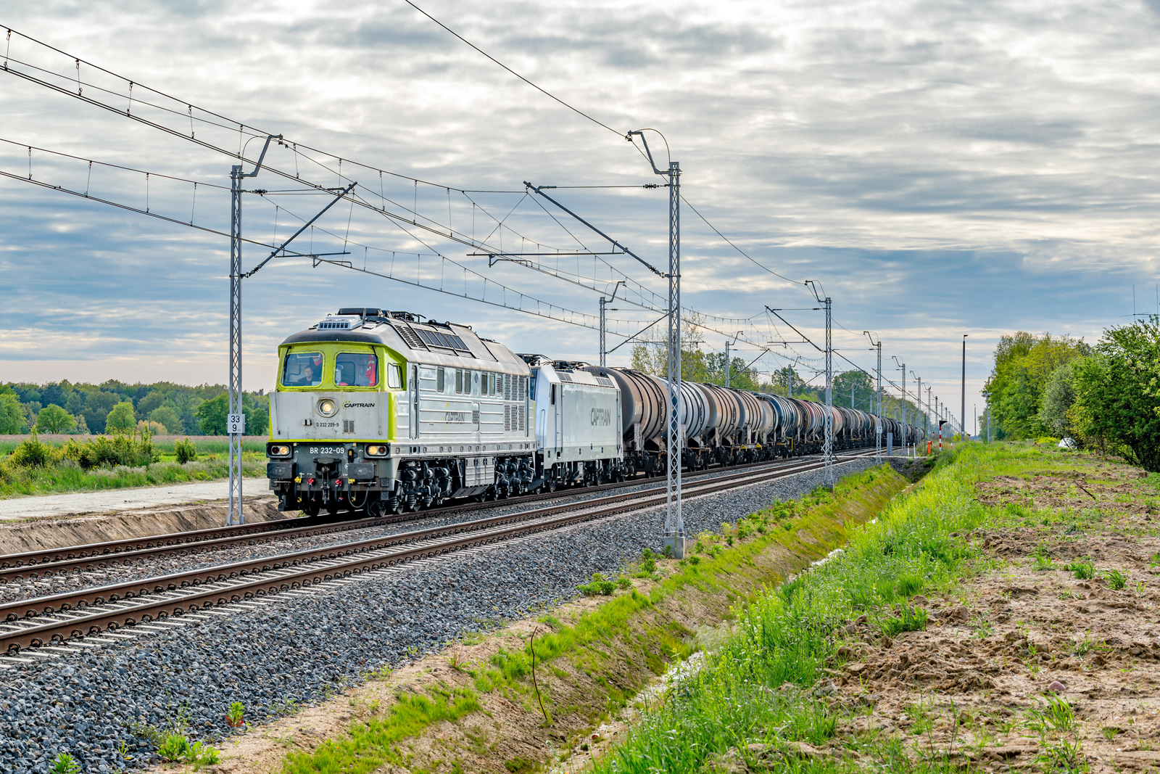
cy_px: 387
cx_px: 580
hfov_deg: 27.0
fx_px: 2417
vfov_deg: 18.2
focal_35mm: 75
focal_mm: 50
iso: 125
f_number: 9
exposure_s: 1/400
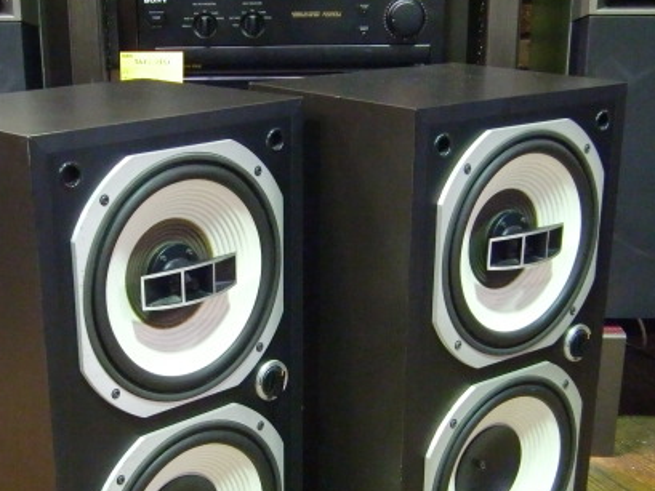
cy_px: 360
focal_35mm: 61
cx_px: 256
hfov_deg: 31.6
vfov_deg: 23.8
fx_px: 1155
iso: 800
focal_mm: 6.9
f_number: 3
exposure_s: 1/25
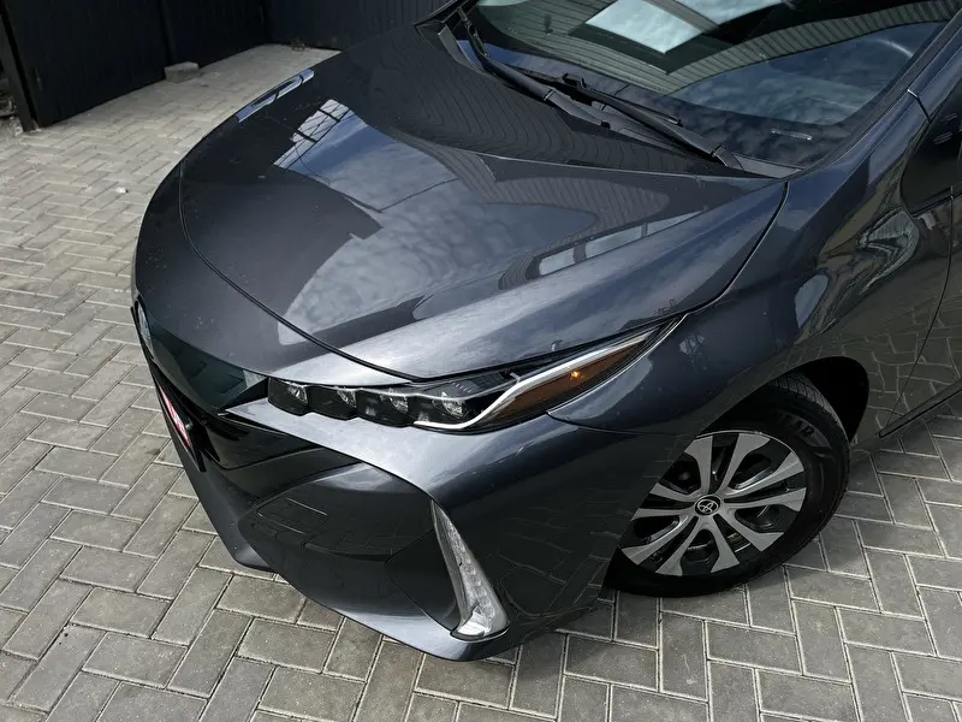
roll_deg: -2.3
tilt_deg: -34.9
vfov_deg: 53.1
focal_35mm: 26
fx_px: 723
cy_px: 361
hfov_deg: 67.3
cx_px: 481
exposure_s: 1/4651
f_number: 1.6
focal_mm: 5.1
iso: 50
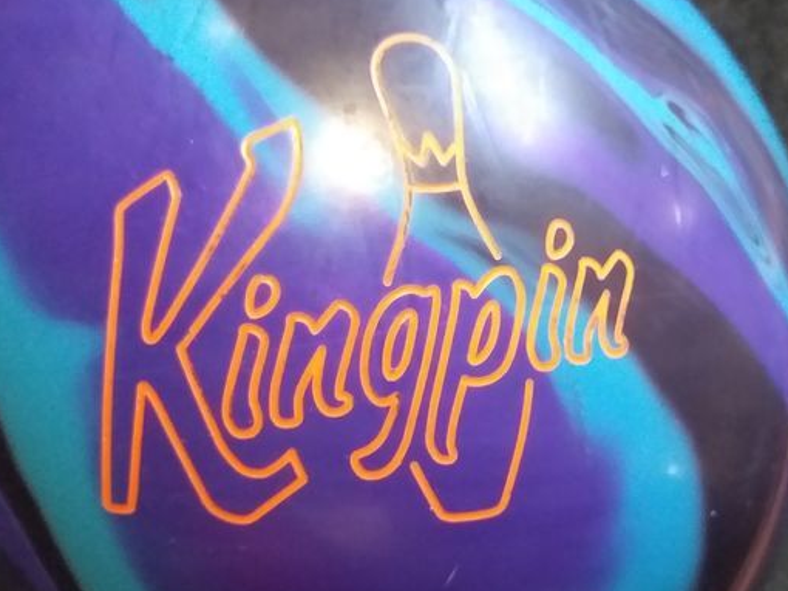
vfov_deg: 28.5
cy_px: 322
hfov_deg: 37.3
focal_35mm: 51
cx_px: 484
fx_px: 1160
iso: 500
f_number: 1.7
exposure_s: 1/15
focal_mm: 3.93
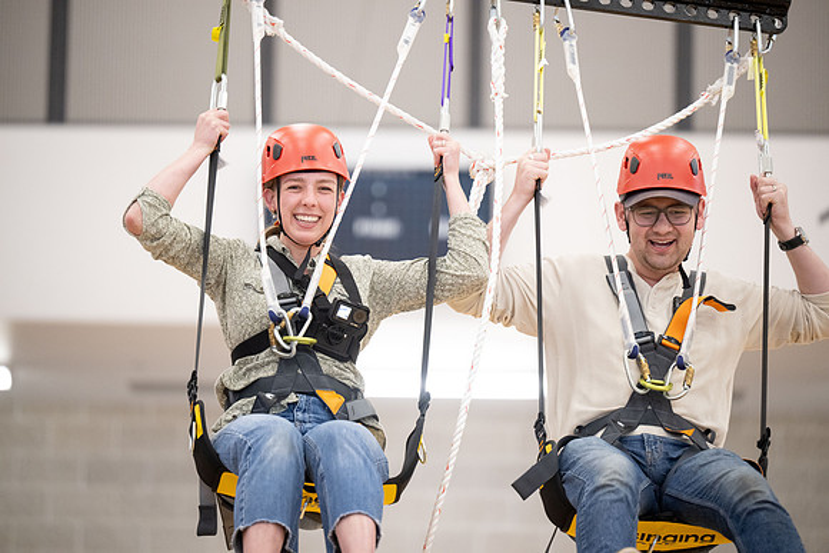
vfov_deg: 7.9
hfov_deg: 11.7
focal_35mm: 175
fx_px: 4031
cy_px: 276
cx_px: 414
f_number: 2.8
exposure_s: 1/320
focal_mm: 175
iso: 3200
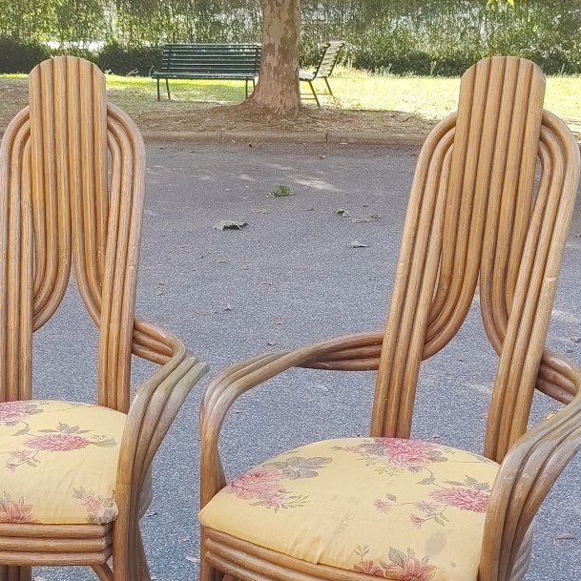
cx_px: 221
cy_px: 394
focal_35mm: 61
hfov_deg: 28.1
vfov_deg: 28.0
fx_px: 1158
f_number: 1.75
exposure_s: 1/100
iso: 108
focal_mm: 5.25
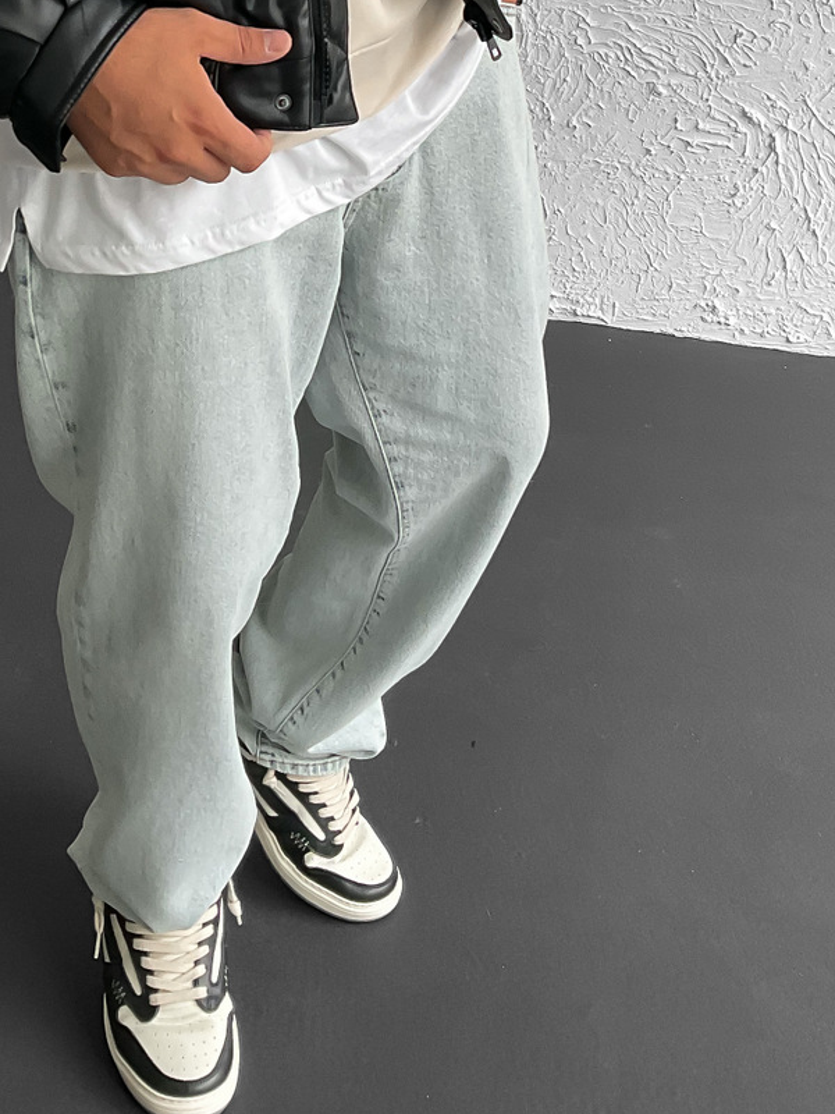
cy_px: 6
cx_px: 289
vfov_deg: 30.9
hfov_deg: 25.1
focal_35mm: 58
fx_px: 1865
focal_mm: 3
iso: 25
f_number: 1.8
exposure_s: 1/120
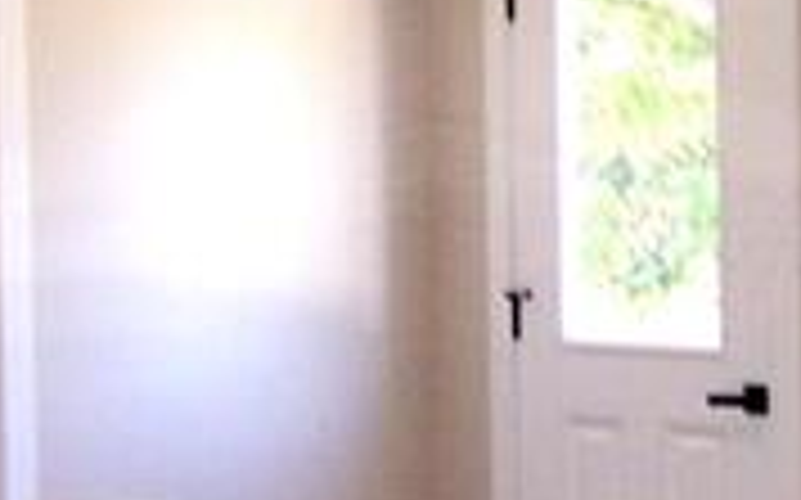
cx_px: 526
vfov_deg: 8.7
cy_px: 360
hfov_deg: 13.8
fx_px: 3294
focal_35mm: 151
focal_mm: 5.5
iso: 140
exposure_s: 1/60
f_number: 2.8
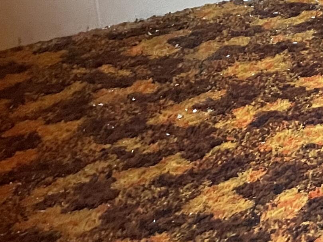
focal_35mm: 96
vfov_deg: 14.1
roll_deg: -1.2
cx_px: 584
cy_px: -151
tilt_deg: -16.6
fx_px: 895
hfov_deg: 16.9
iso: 800
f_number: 1.6
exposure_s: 1/30
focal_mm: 4.2
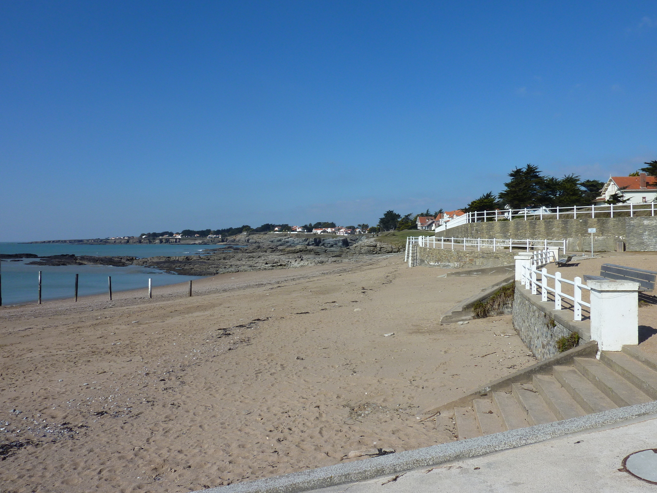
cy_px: 246
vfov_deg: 54.9
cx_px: 328
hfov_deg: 69.4
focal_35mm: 25
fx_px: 474
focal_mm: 4.1
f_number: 5.6
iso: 80
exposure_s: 1/640
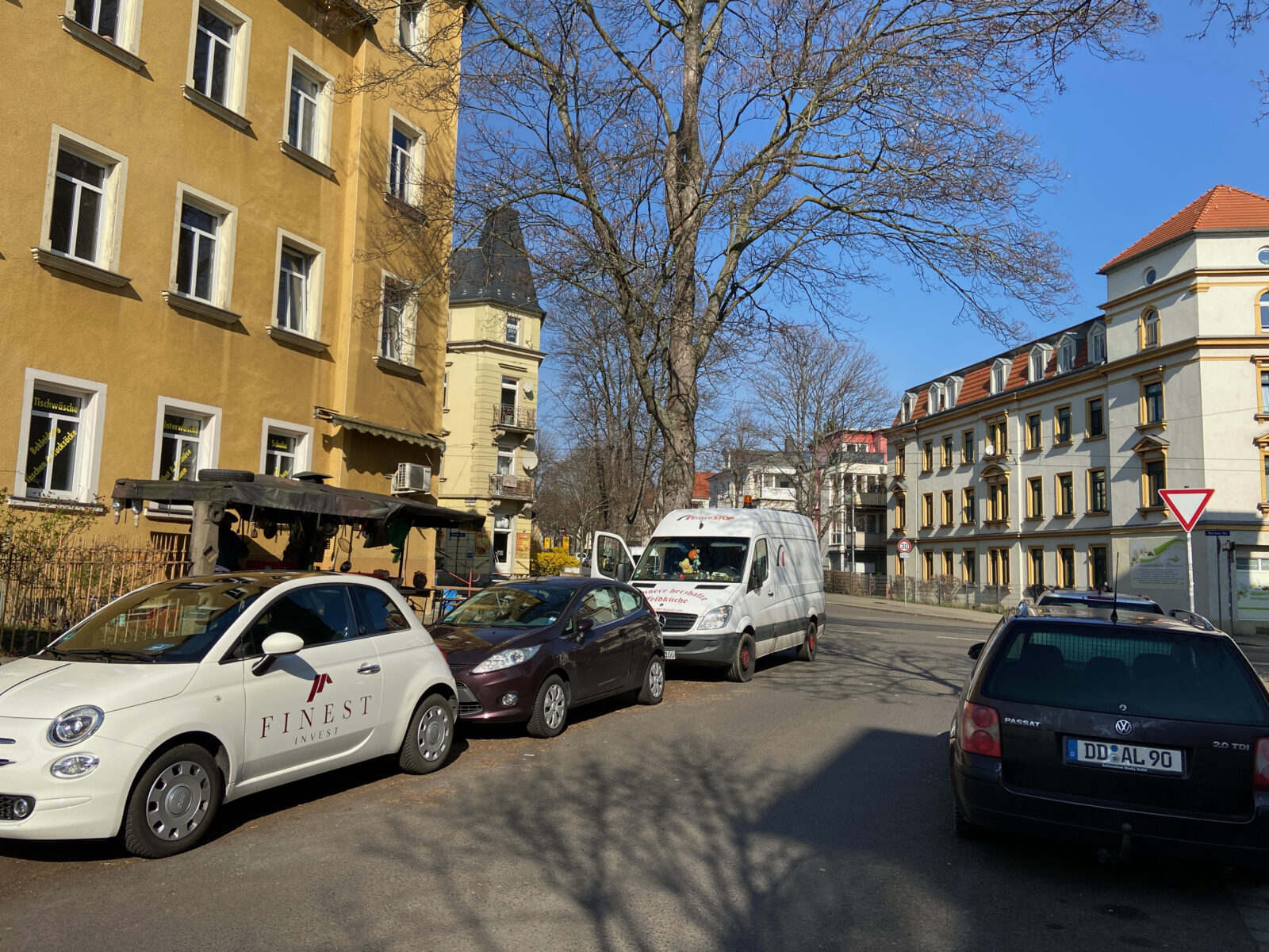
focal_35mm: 26
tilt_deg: +6.2
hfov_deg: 67.3
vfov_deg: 53.1
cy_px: 476
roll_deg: -1.4
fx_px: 953
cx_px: 634
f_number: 1.8
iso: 32
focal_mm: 4.25
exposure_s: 1/2899
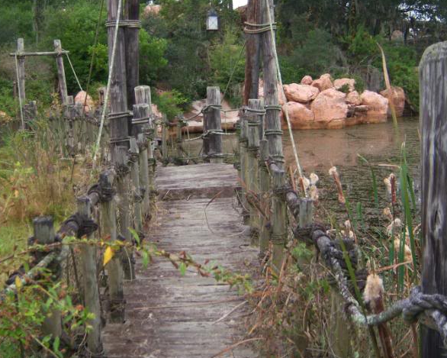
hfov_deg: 38.6
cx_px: 184
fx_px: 635
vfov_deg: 31.3
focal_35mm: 48
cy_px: 138
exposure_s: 1/125
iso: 80
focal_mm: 7.5
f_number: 2.8
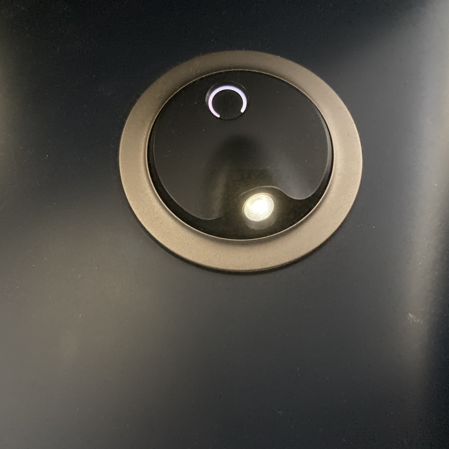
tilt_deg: +3.1
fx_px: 499
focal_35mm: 34
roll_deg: -2.2
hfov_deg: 48.3
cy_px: 224
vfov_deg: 48.5
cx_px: 187
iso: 500
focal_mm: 3.99
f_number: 1.8
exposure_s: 1/25
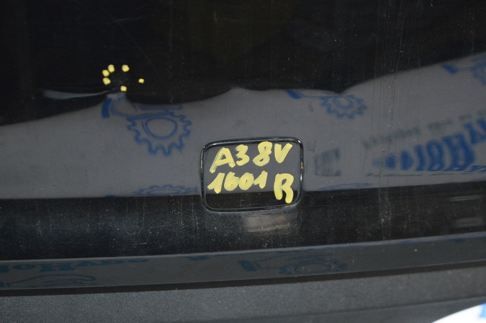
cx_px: 243
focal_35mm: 82
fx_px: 1113
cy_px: 162
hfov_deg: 24.6
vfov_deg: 16.5
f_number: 5.6
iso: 2500
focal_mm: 55
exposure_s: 1/60
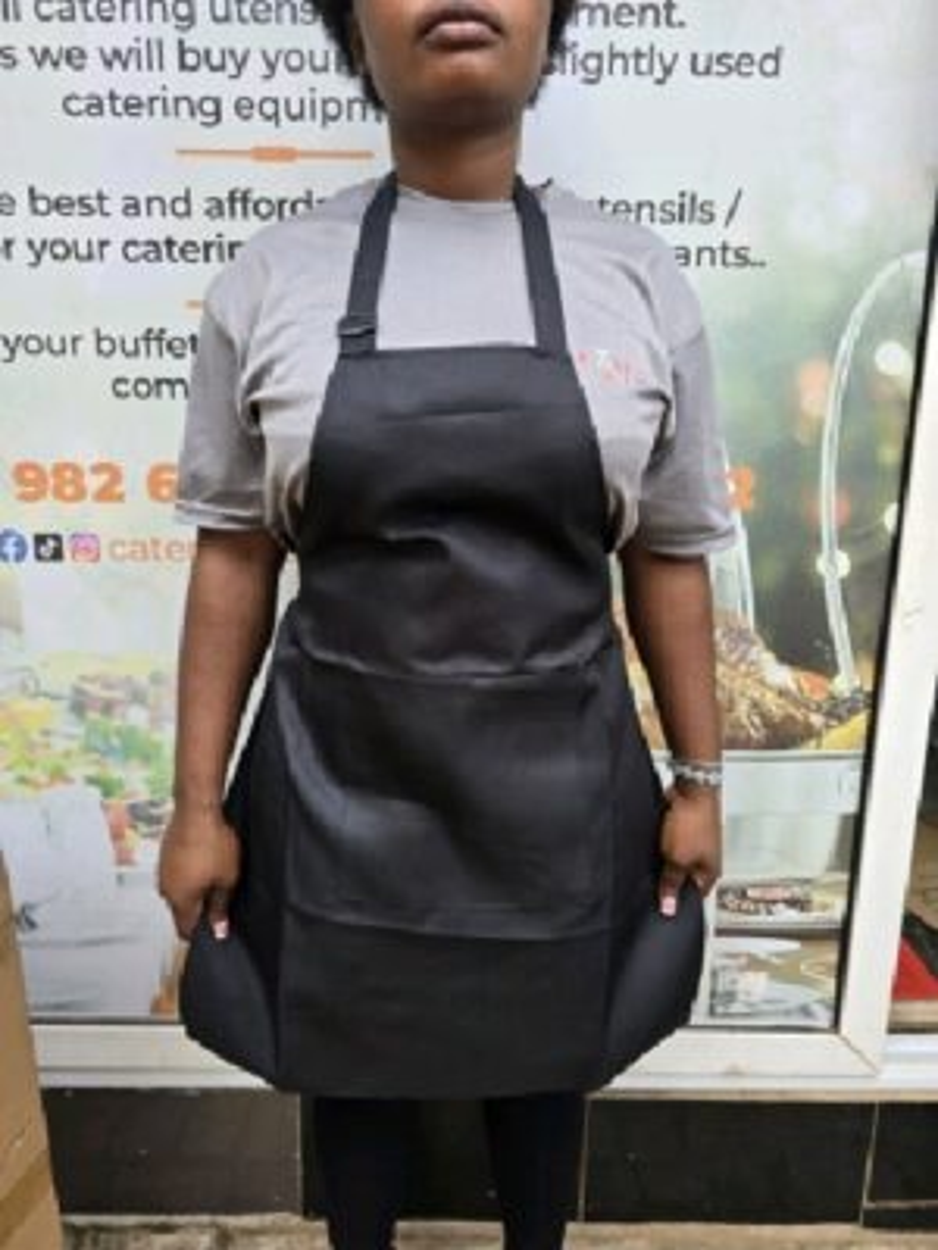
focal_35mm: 23
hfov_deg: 58.9
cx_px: 469
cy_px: 625
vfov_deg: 73.9
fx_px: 831
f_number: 1.7
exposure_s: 1/182
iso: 25
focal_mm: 6.3
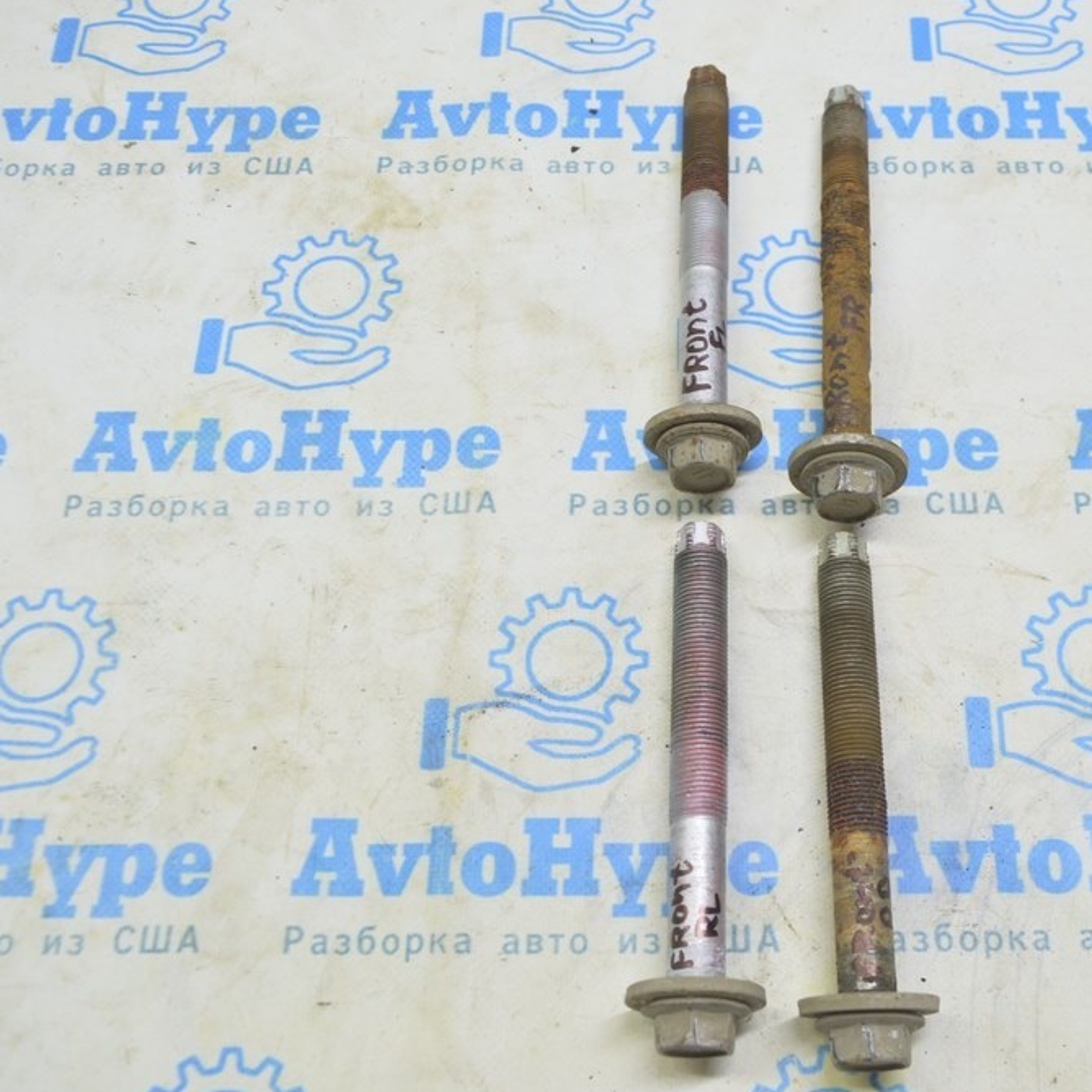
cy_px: 549
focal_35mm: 39
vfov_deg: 42.8
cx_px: 705
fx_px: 1392
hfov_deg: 42.4
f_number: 5.6
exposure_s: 1/20
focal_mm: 20
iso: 400
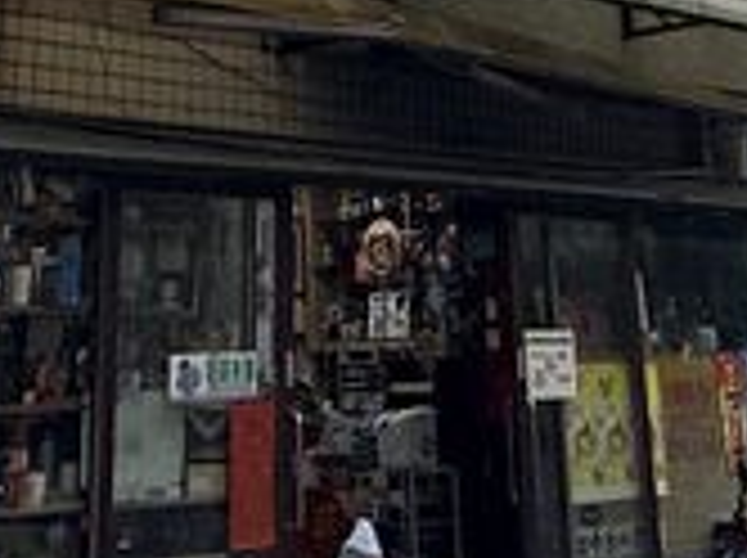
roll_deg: +2.0
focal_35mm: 81
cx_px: 369
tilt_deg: +30.3
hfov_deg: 24.2
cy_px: -567
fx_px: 1745
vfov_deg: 14.8
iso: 40
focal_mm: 2.22
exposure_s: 1/153
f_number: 2.2
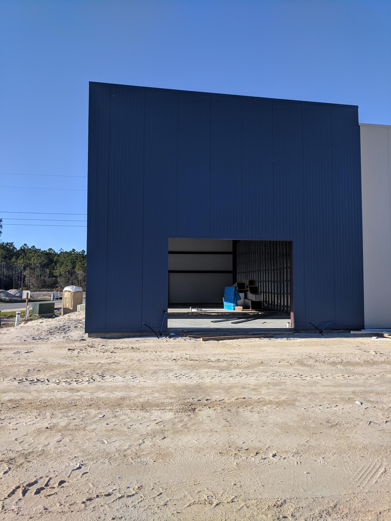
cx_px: 196
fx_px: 392
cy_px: 260
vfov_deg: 67.3
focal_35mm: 26
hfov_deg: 53.1
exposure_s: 1/1433
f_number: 2
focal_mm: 4.67
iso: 51
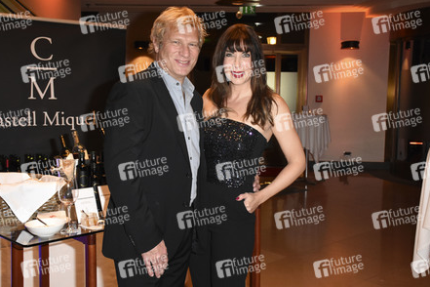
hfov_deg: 42.7
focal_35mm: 46
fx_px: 549
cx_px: 215
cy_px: 144
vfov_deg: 29.2
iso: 2500
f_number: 6.3
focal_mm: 30
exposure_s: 1/160
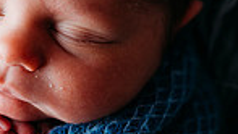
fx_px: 625
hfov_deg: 21.3
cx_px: 50
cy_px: 30
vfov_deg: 12.2
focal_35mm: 99
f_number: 2.2
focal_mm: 24
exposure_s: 1/200
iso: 80
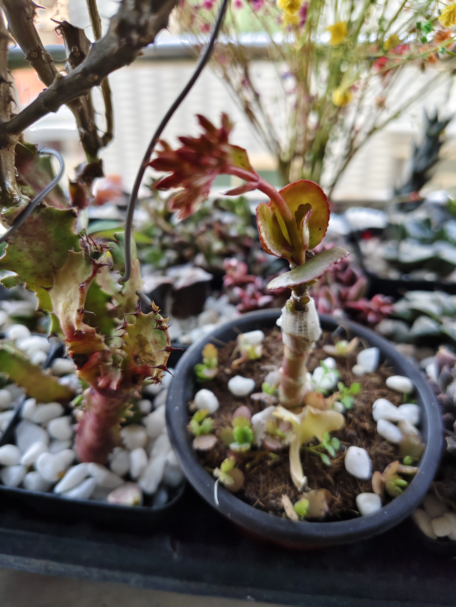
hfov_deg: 58.9
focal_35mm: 23
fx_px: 404
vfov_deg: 73.9
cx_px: 228
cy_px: 304
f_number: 1.88
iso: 54
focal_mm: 5.56
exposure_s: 1/100
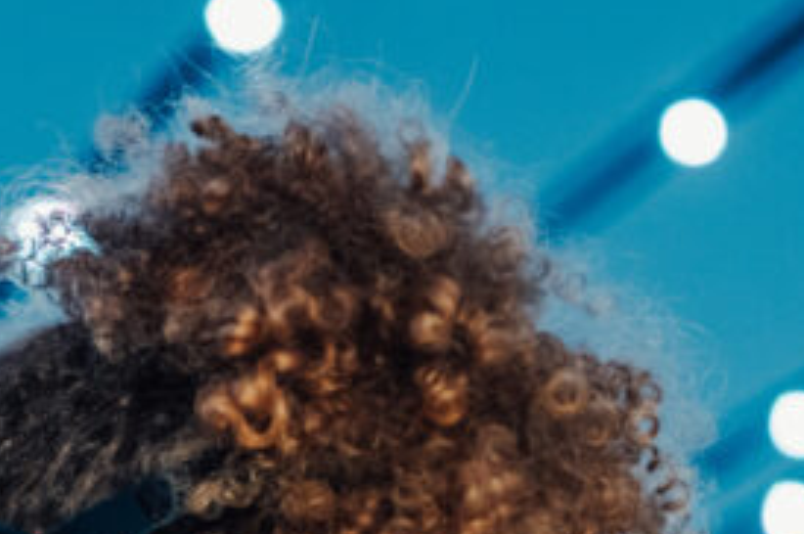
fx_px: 2922
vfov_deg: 9.8
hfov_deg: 15.4
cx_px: 47
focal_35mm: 131
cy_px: 993
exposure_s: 1/640
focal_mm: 35
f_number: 1.4
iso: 1250
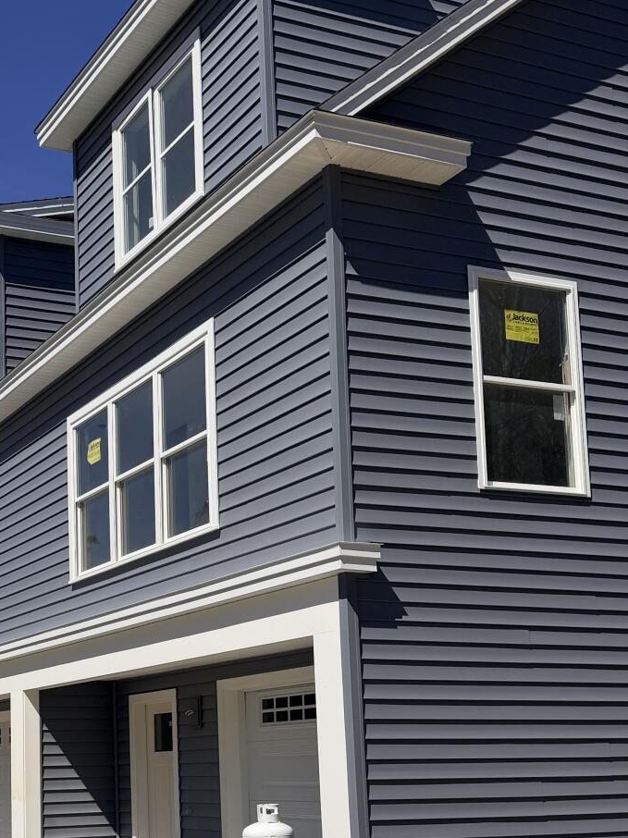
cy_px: 622
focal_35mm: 53
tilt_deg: +6.4
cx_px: 68
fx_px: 1283
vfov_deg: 35.4
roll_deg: +0.7
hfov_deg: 26.6
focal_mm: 6.76
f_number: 1.78
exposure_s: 1/10309
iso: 80
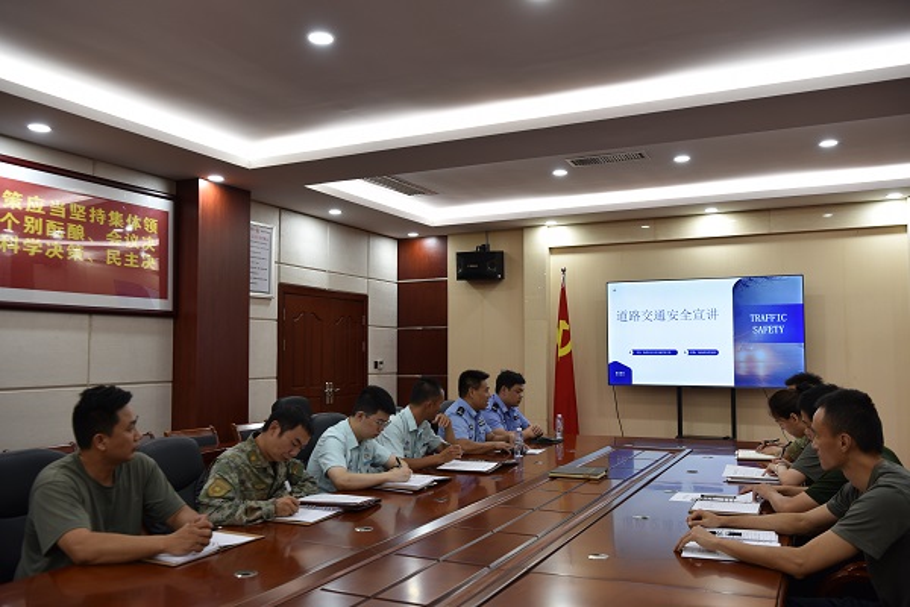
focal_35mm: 32
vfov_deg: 41.1
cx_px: 455
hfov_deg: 58.7
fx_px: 809
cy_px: 304
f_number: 4.5
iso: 400
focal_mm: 32
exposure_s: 1/80
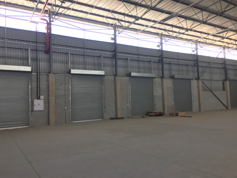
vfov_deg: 48.2
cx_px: 118
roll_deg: +3.8
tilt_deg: +6.0
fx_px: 199
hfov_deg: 61.7
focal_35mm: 29
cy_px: 89
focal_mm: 4.15
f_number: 2.2
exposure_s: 1/100
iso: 50
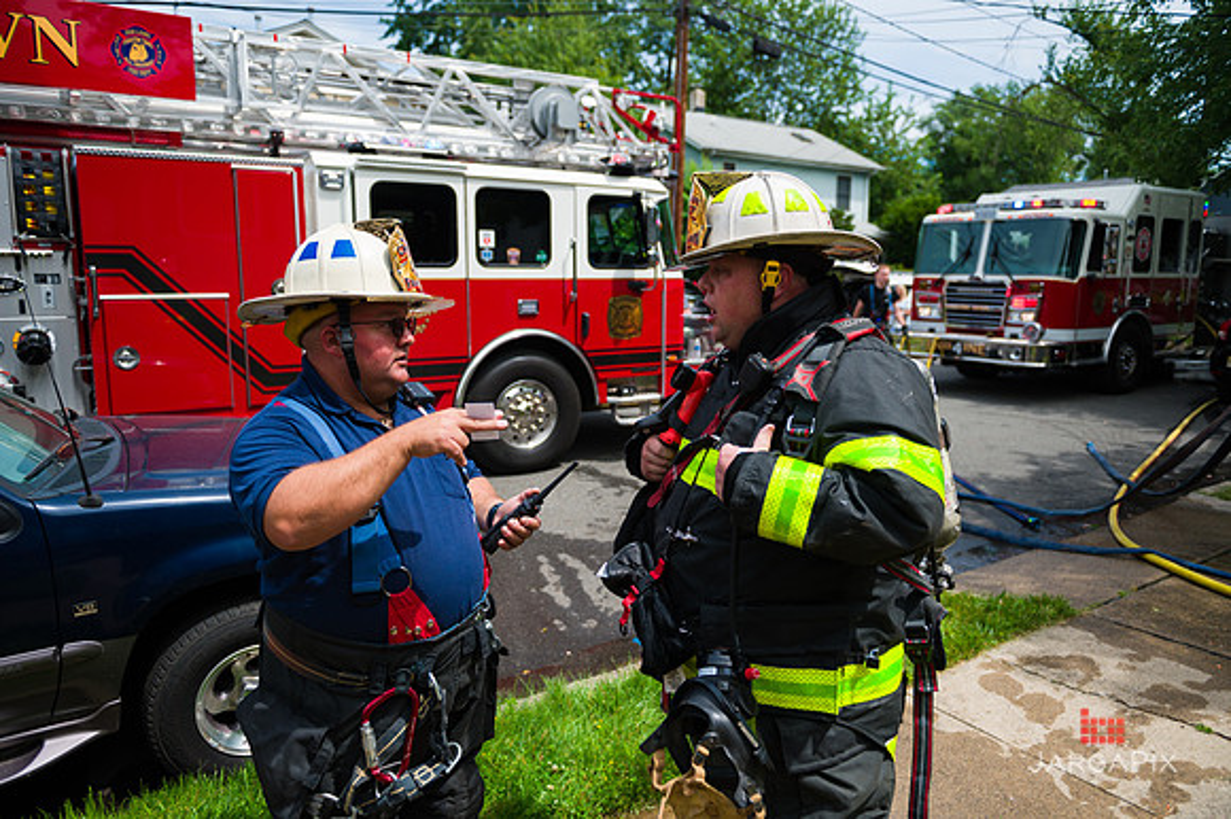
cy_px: 410
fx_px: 889
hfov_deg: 69.4
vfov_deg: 49.5
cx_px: 616
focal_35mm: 26
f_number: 3.2
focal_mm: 26
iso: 200
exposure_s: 1/3200
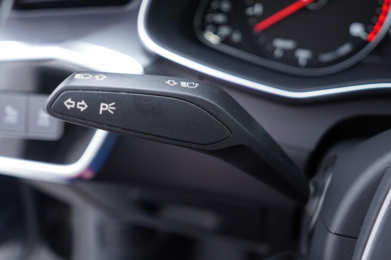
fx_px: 391
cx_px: 196
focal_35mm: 36
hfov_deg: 53.1
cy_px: 130
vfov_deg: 36.9
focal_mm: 24
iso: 400
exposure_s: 1/40
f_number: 2.8
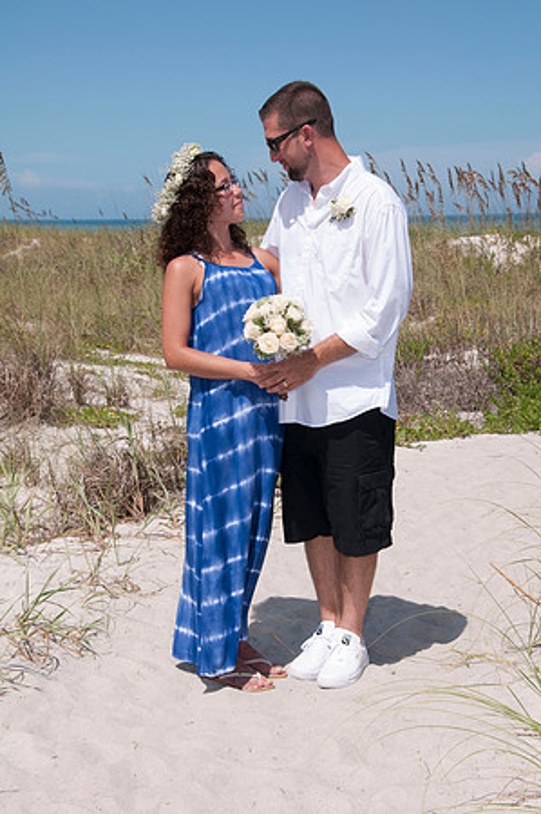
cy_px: 407
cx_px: 270
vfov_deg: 29.9
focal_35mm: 68
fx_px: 1525
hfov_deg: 20.1
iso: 100
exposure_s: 1/250
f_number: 11
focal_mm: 45
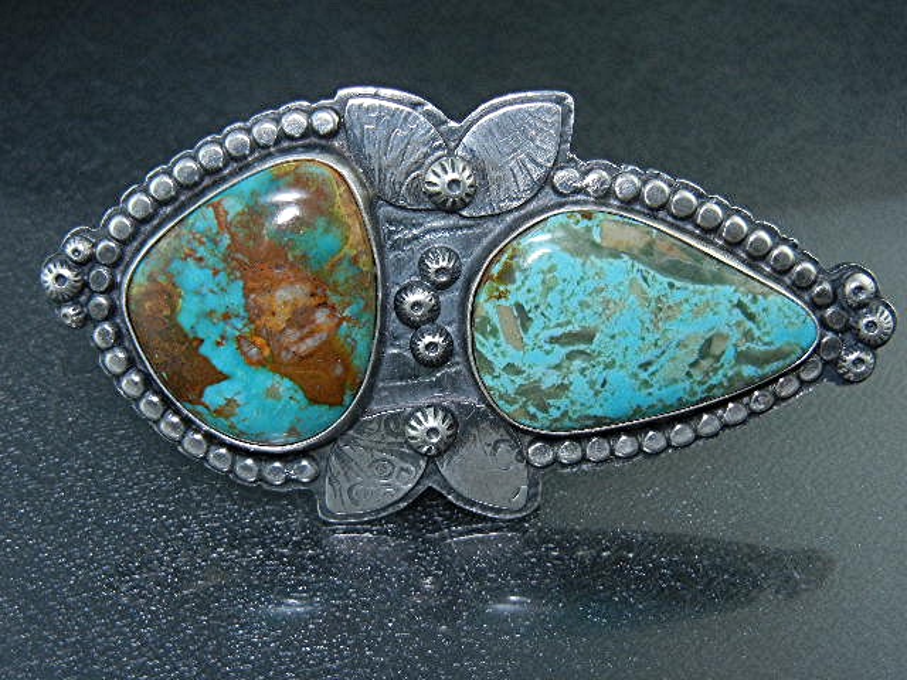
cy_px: 340
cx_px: 454
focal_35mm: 59
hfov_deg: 32.7
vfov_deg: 24.8
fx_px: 1546
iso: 242
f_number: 4
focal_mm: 10.6
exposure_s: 1/30
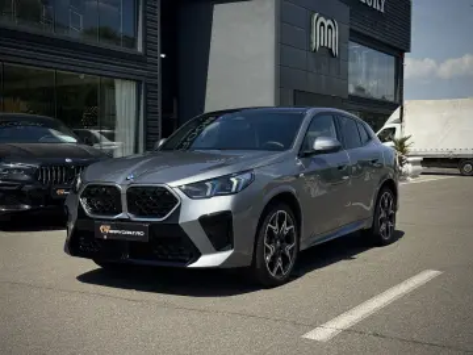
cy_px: 178
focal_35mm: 48
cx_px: 236
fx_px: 656
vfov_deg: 30.3
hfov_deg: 39.7
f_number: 1.78
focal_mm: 6.76
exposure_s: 1/5848
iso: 64
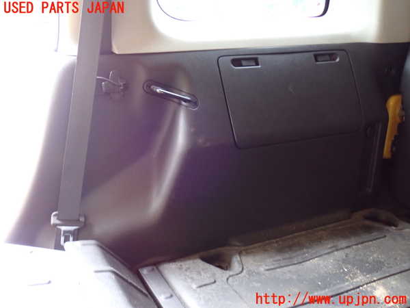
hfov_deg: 45.8
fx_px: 486
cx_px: 205
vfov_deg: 35.1
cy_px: 154
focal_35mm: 41
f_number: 2.8
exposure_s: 1/10
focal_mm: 7.31
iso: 800
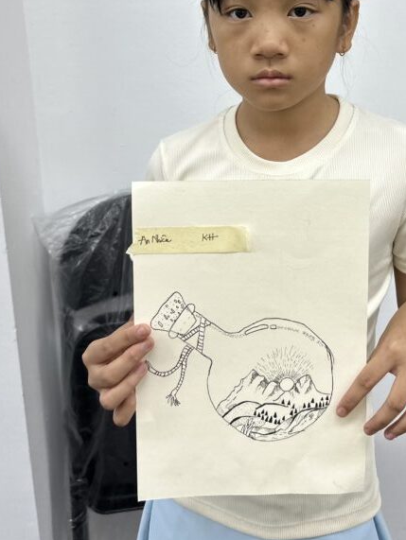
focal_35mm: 42
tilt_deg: -11.8
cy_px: 131
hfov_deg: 34.1
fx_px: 656
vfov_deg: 43.3
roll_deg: +0.1
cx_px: 271
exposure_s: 1/253
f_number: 1.78
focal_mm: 6.86
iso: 80
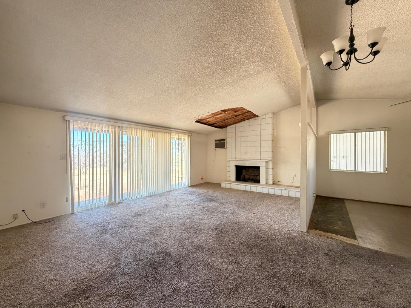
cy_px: 154
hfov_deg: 102.1
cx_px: 206
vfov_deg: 85.7
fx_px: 166
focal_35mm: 14
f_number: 2.2
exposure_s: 1/98
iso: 320
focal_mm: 2.22
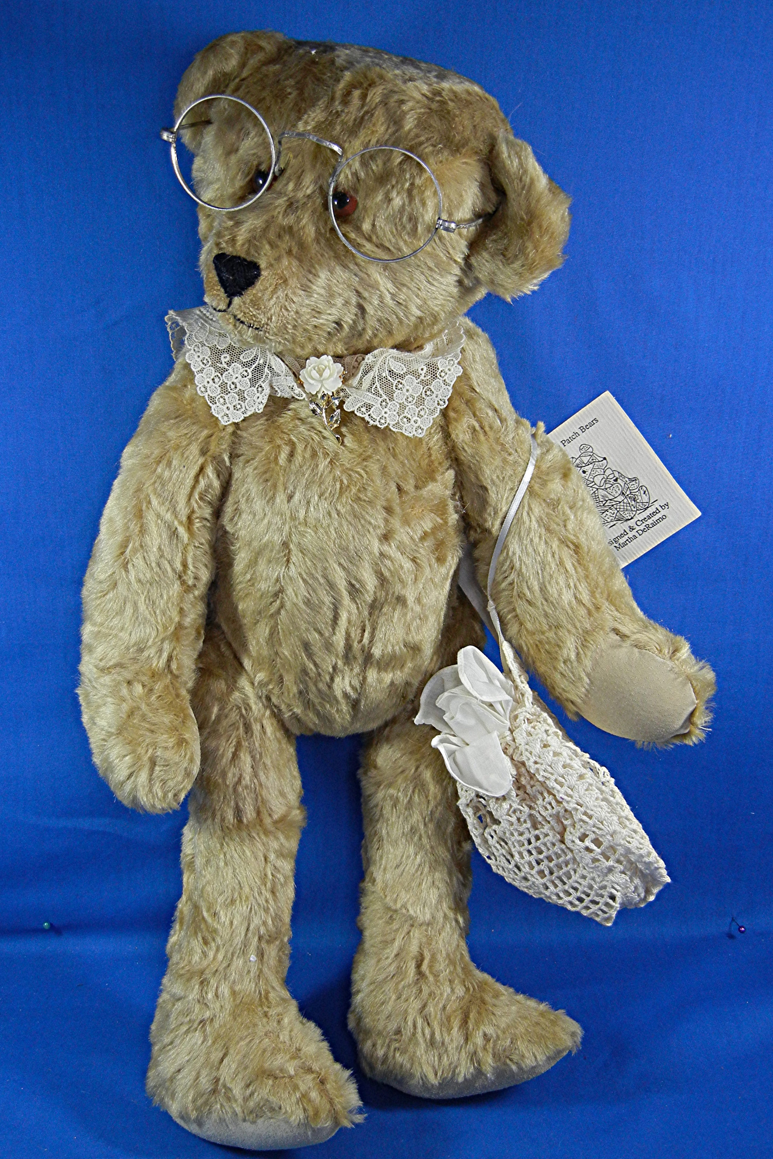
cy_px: 576
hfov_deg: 32.6
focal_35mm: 41
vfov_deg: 47.4
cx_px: 377
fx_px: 1320
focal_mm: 7.1
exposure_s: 1/30
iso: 200
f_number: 3.7
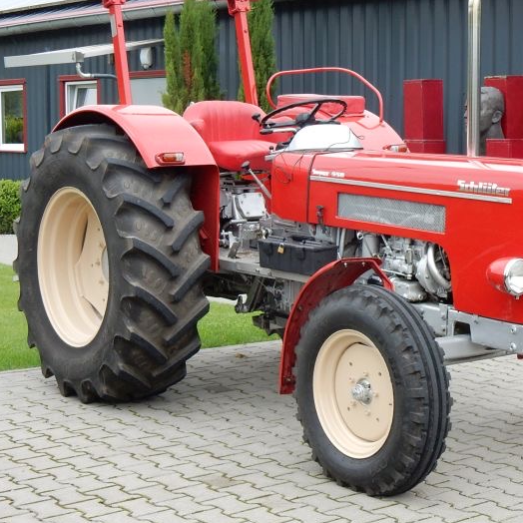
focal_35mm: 81
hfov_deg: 21.3
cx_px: 347
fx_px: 1385
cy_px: 250
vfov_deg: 21.4
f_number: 4.5
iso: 140
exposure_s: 1/250
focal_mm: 10.7
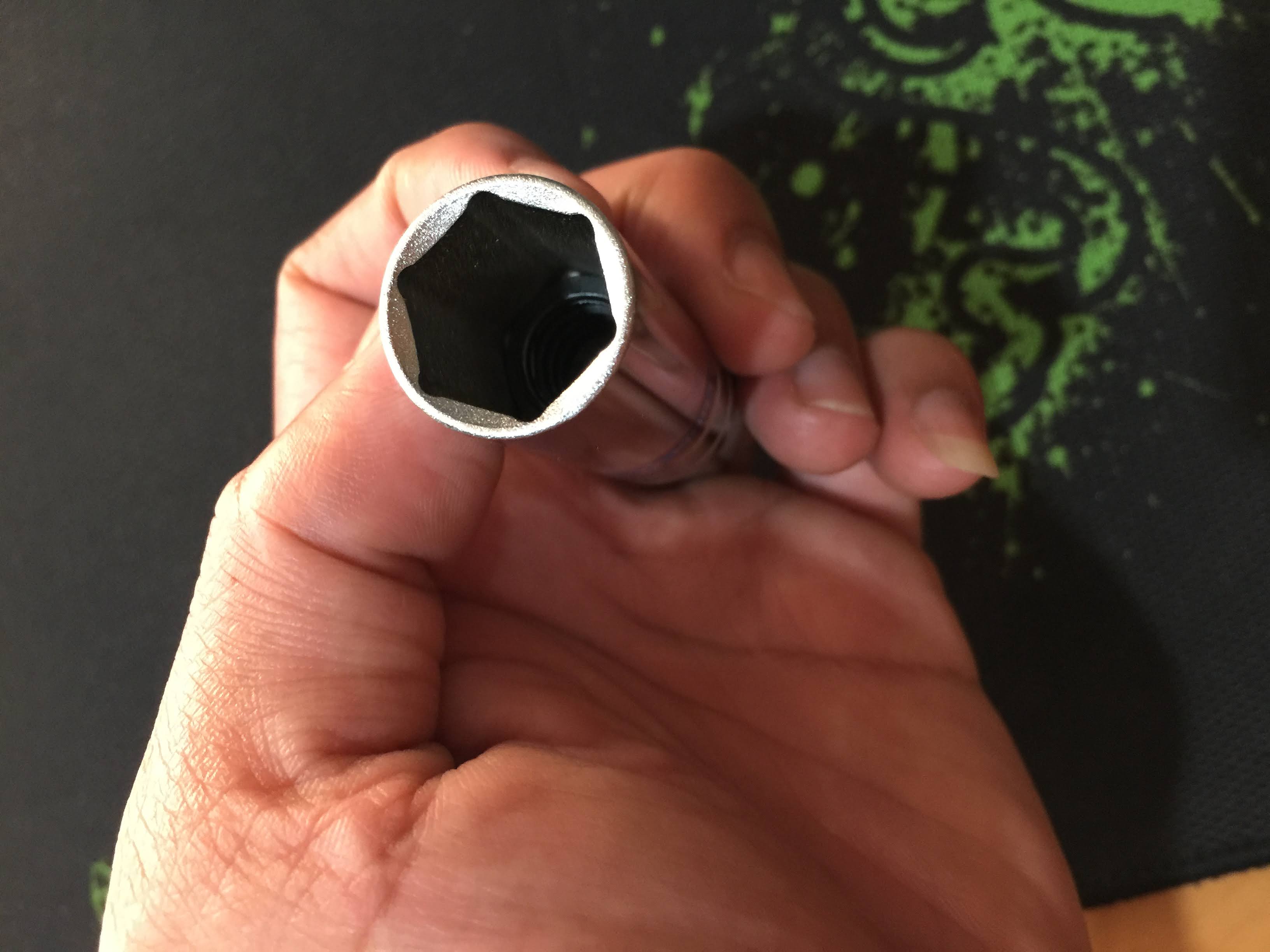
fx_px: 1064
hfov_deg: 61.7
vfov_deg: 48.2
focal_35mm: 29
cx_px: 635
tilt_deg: -84.3
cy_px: 476
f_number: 2.2
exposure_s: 1/10
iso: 100
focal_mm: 4.15
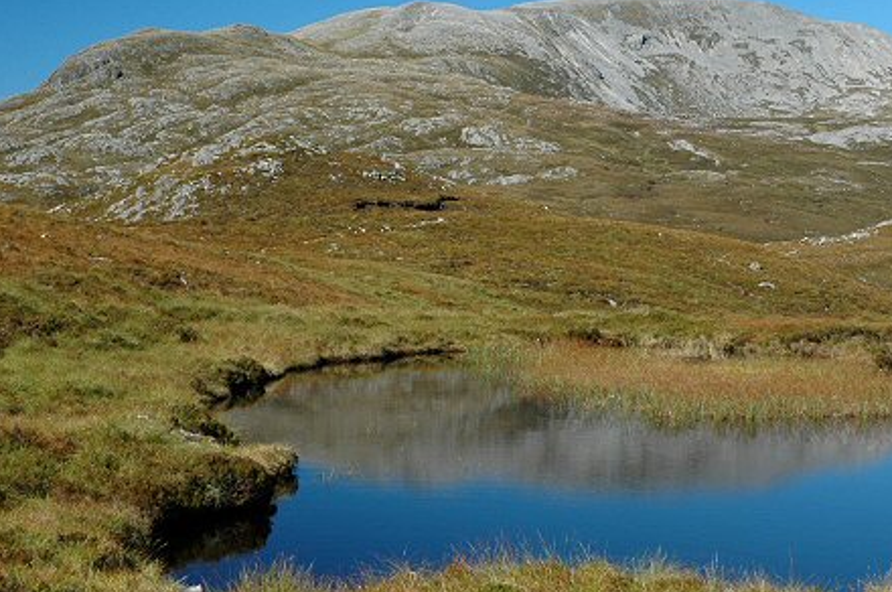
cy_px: 233
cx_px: 505
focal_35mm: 78
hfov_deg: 26.0
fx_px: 1930
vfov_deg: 17.4
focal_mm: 38
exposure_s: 1/100
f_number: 9
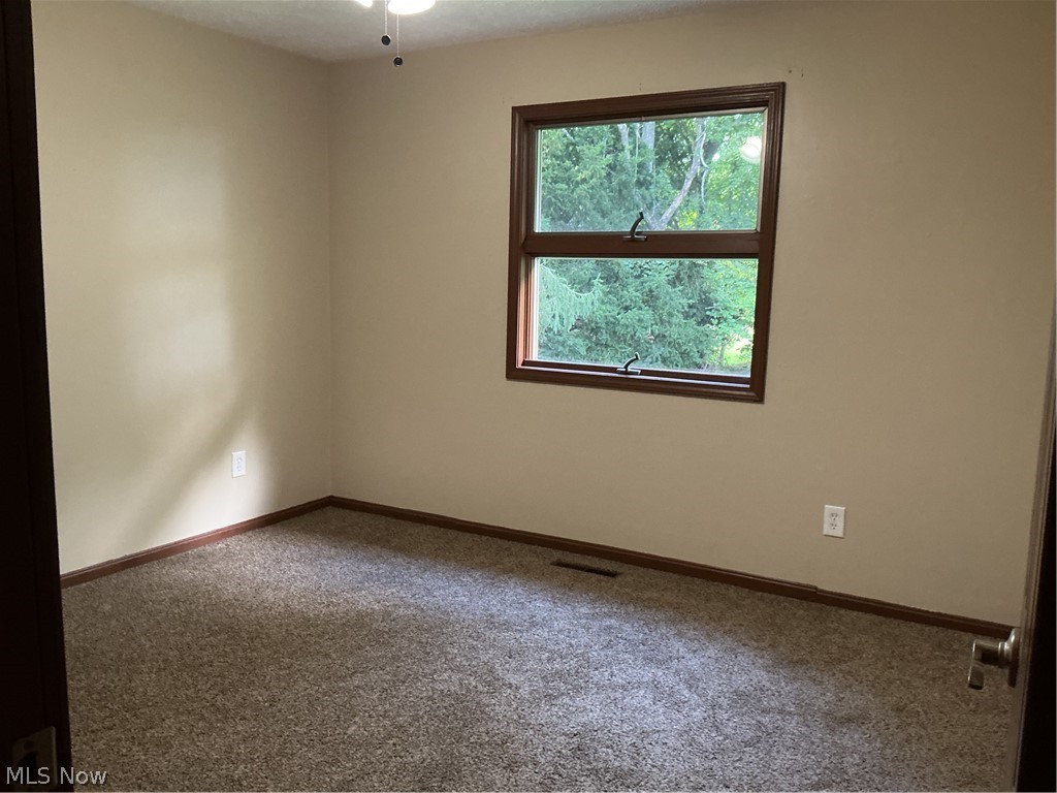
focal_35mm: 29
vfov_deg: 48.2
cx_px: 528
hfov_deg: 61.7
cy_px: 396
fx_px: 886
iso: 200
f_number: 1.8
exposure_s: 1/40
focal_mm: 3
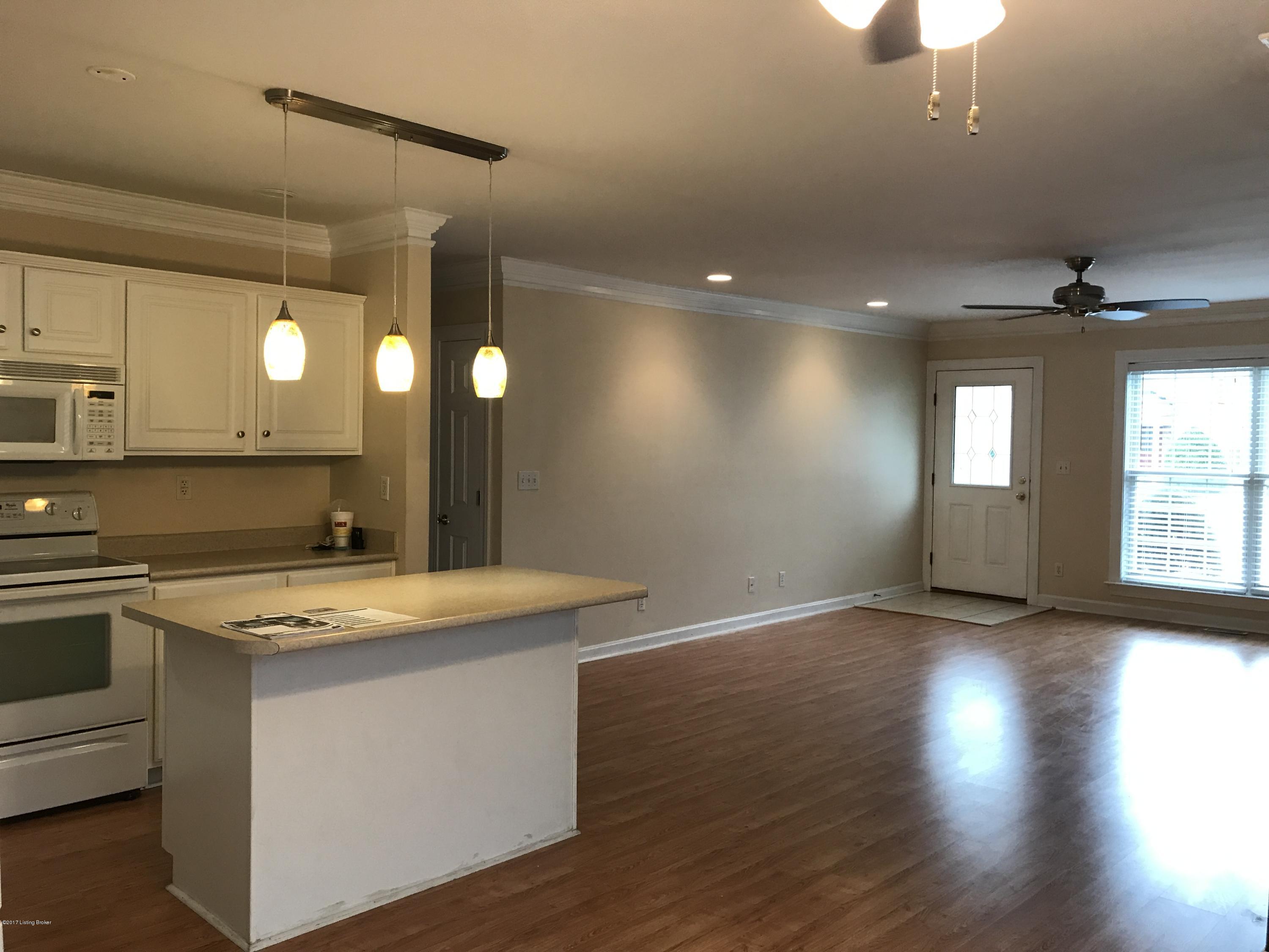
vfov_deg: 49.7
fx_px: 1026
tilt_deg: -2.3
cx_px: 634
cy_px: 476
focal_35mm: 28
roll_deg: -0.3
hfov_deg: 63.4
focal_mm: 3.99
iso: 40
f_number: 1.8
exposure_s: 1/30
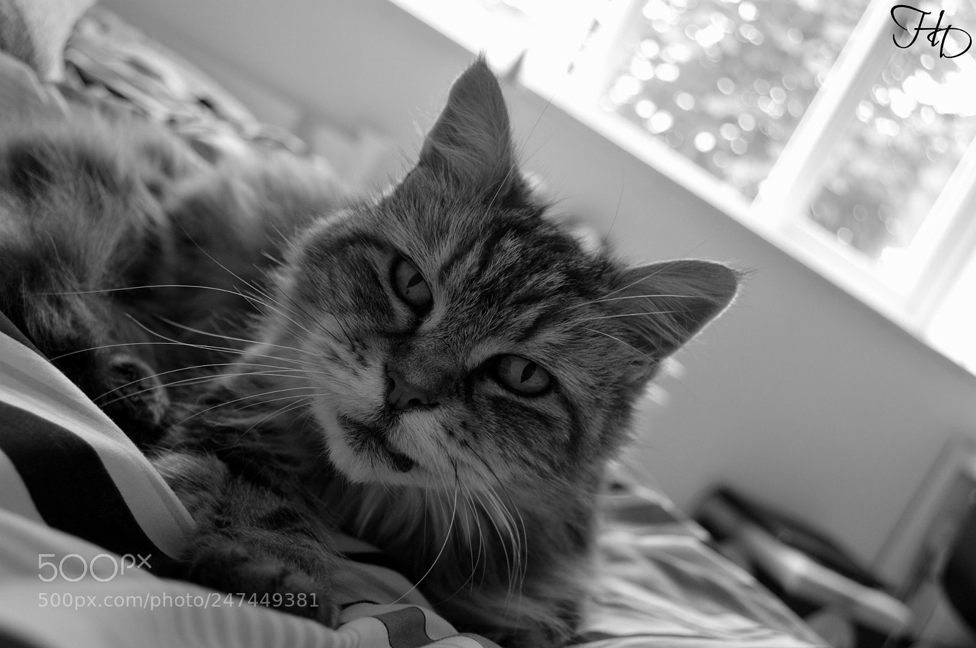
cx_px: 488
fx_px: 975
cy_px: 324
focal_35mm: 36
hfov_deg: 53.2
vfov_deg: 36.8
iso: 500
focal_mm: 24
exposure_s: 1/60
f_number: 3.8
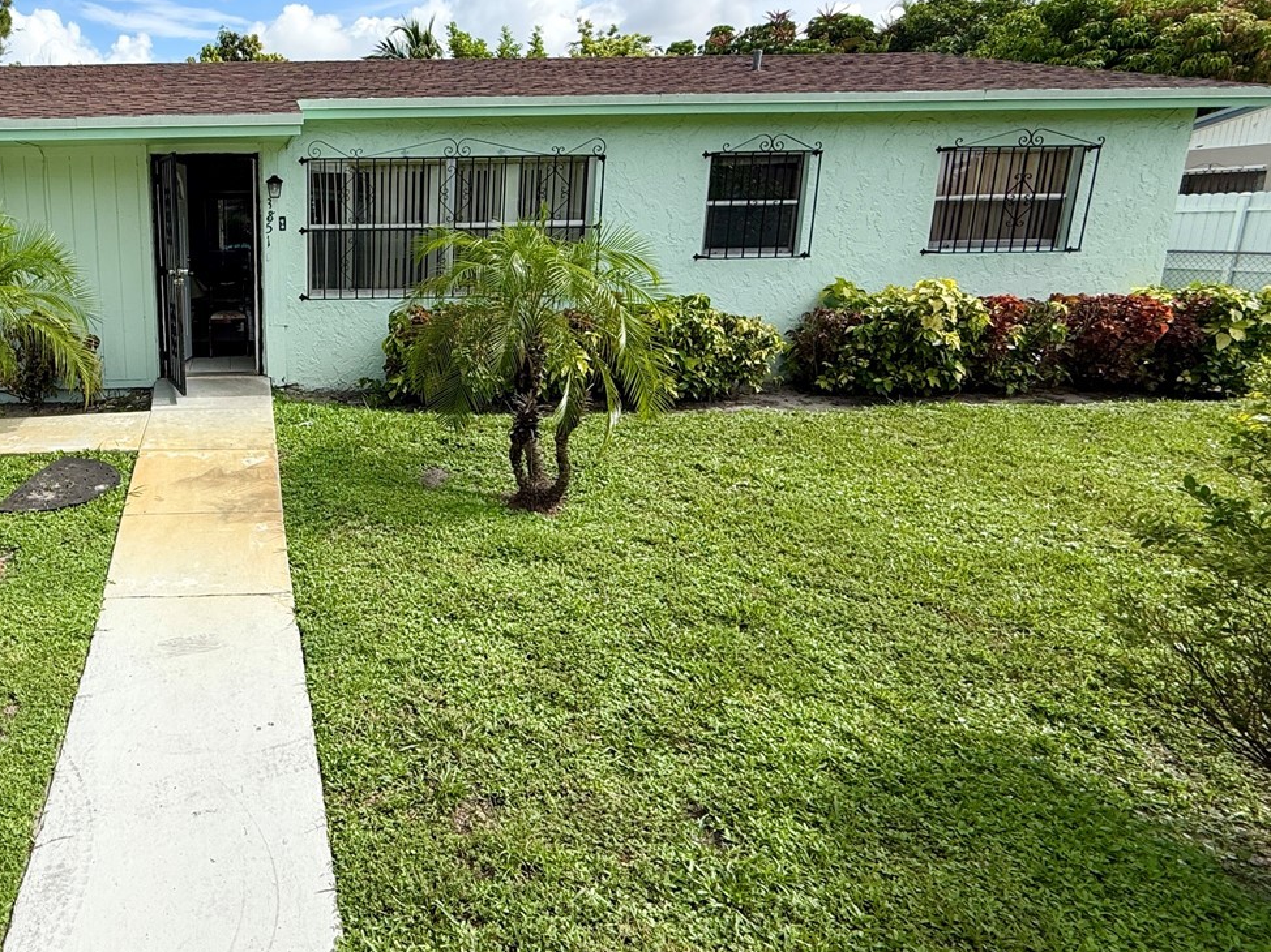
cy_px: 407
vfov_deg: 58.6
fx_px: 844
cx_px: 271
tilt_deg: -12.5
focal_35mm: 23
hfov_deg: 67.6
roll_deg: +1.3
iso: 25
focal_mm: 2.22
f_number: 2.2
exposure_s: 1/770
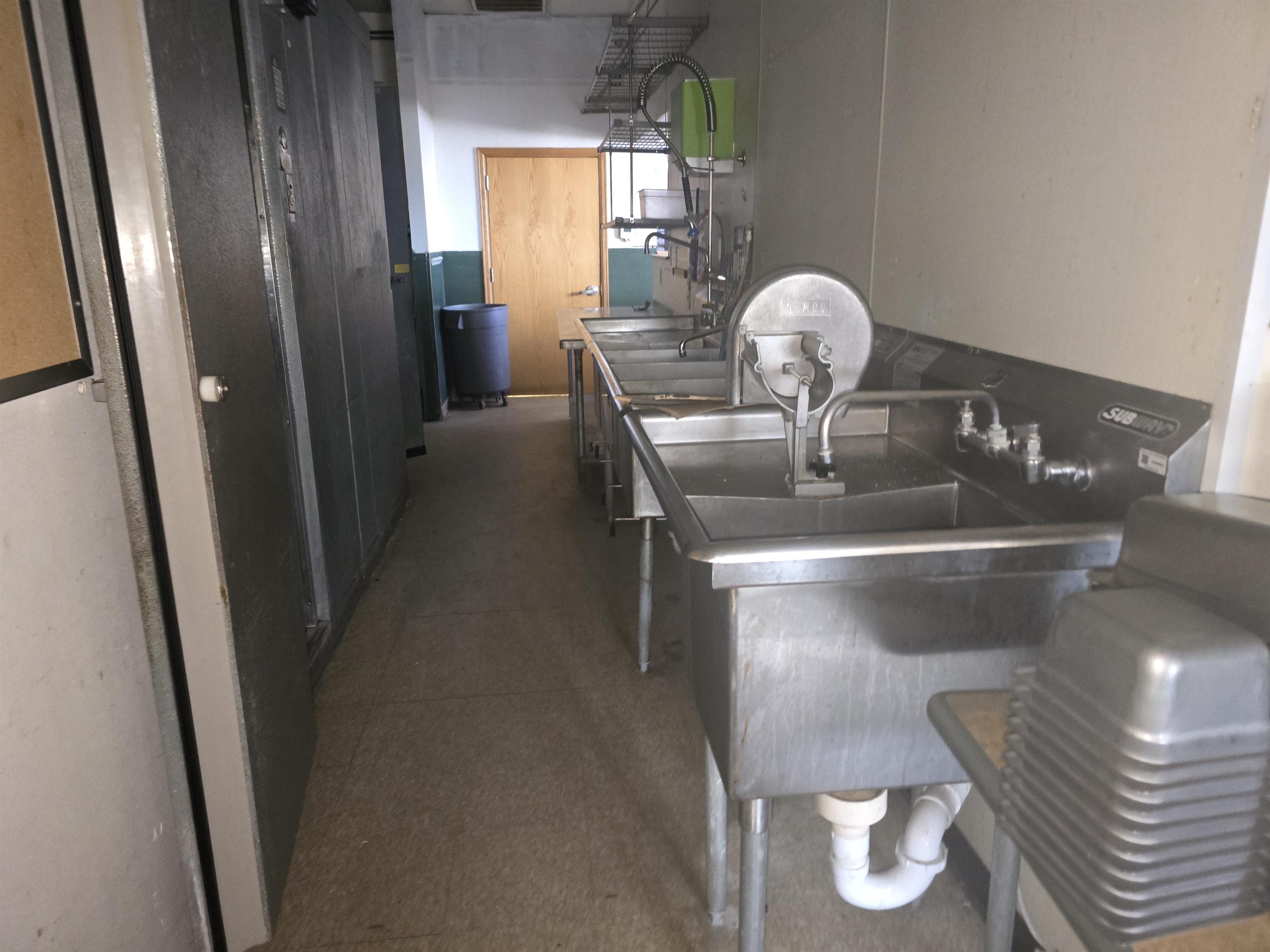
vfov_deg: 58.9
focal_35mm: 23
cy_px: 476
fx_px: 844
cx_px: 635
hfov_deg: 73.9
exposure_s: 1/9.62
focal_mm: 6.3
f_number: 1.7
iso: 1000
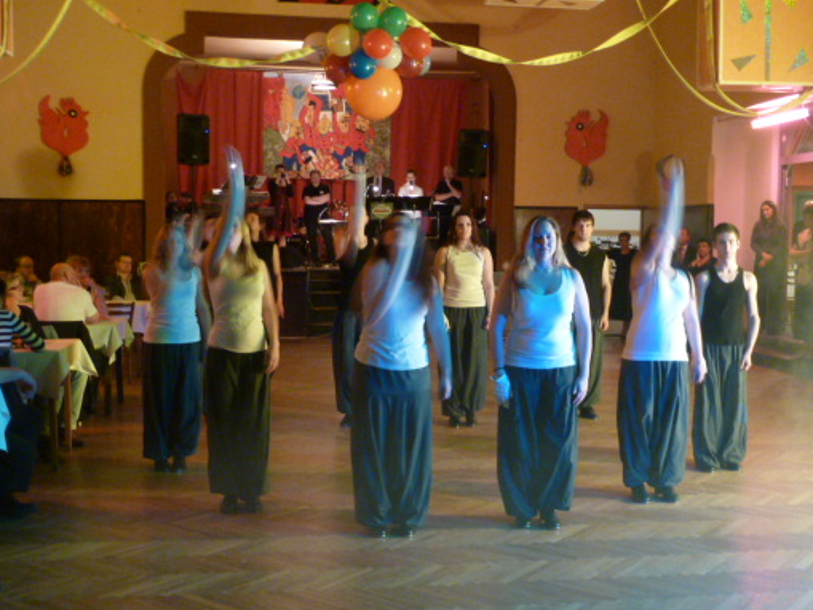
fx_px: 1034
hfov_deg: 42.9
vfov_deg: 32.9
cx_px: 442
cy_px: 337
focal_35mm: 44
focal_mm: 5.7
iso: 400
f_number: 3.5
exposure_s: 1/4
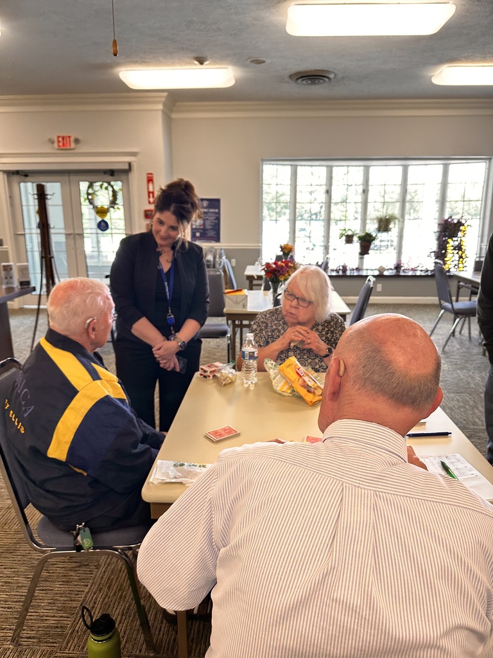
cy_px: 329
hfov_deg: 56.8
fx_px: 456
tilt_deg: -13.8
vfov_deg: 71.6
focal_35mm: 24
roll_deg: -0.4
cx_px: 246
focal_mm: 6.86
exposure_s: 1/120
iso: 125
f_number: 1.78
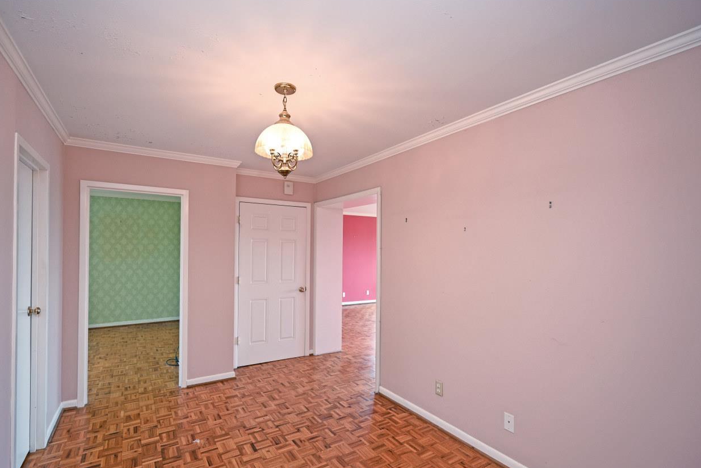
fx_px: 331
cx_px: 339
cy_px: 249
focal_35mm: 17
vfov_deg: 70.4
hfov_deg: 93.2
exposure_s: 1/60
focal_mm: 14
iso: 320
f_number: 4
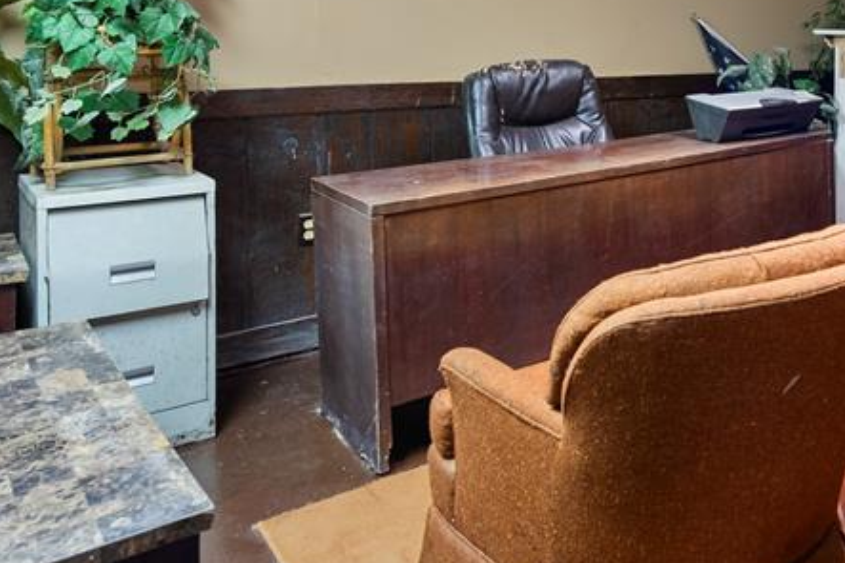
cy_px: 43
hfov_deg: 45.1
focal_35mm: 37
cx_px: 818
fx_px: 868
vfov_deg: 33.7
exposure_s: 6
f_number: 4
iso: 100
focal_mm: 16
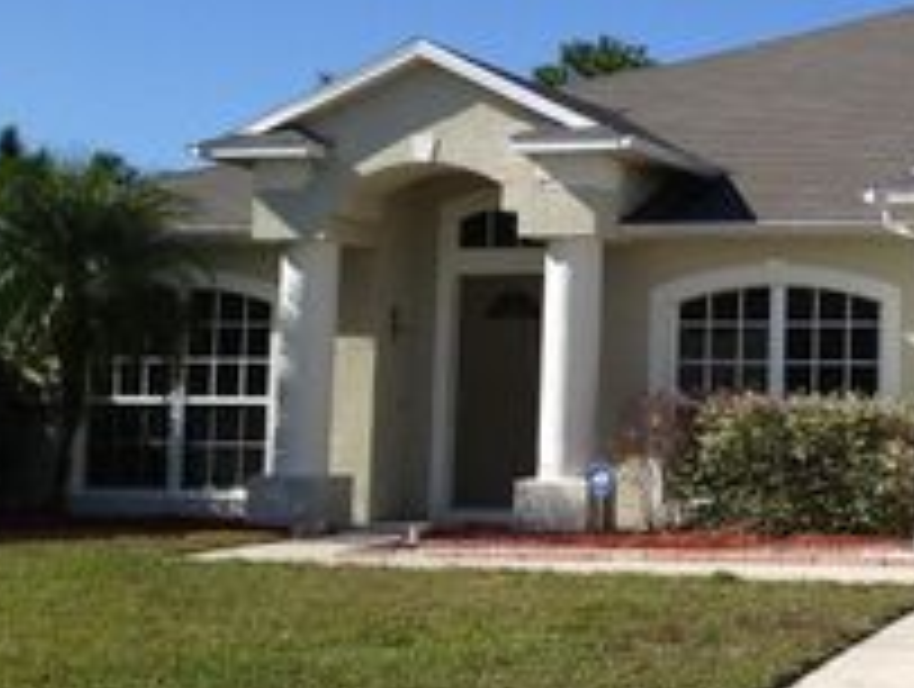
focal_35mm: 86
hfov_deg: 21.6
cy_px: 263
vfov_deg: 17.2
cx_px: 982
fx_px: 2275
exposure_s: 1/2045
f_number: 2.4
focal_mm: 4.28
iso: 50
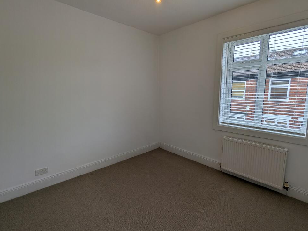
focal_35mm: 17
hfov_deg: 90.9
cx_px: 162
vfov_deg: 74.7
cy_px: 112
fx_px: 151
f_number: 2.2
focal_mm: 2.35
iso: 51
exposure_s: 1/316
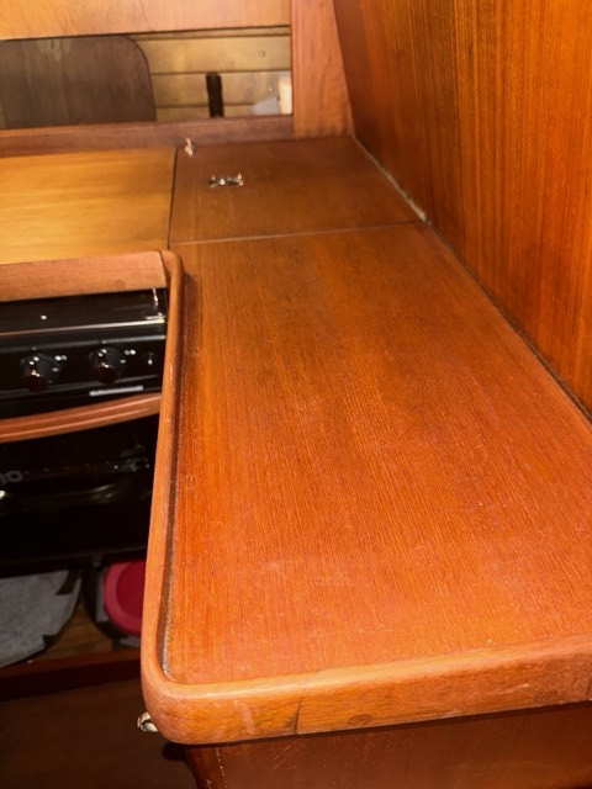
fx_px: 547
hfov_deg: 56.8
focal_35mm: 24
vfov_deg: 71.6
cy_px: 394
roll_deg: -1.2
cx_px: 296
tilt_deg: -36.9
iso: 80
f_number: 1.78
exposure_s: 1/6
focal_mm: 6.76
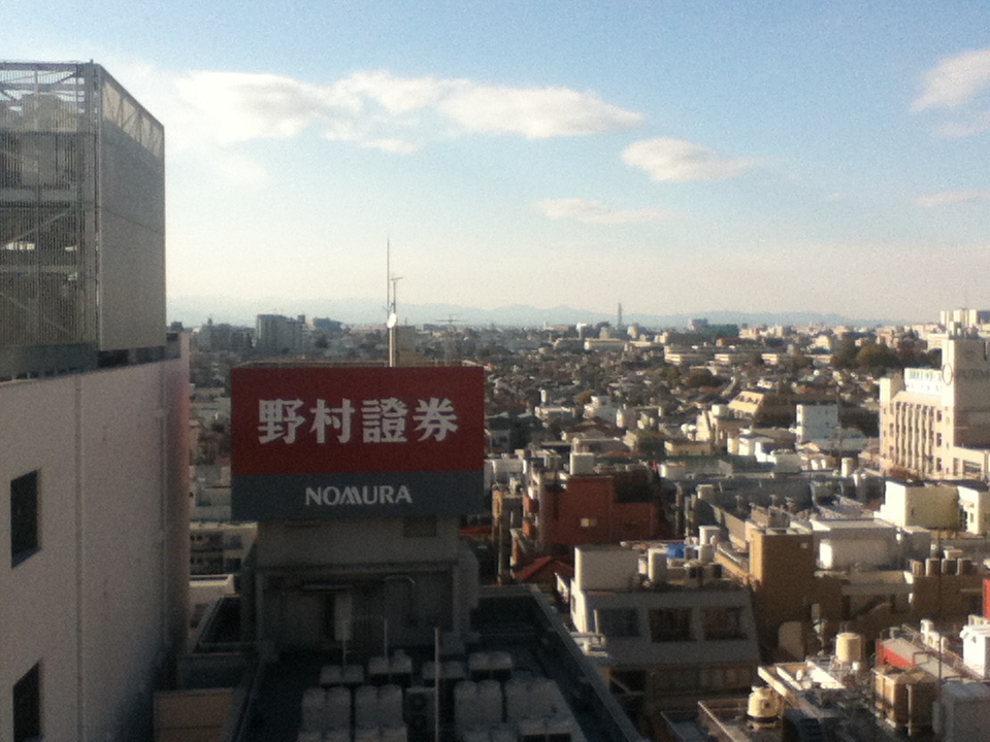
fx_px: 915
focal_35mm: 32
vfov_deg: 44.2
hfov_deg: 56.8
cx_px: 495
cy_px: 371
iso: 80
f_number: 2.4
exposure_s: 1/1963
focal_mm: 3.85
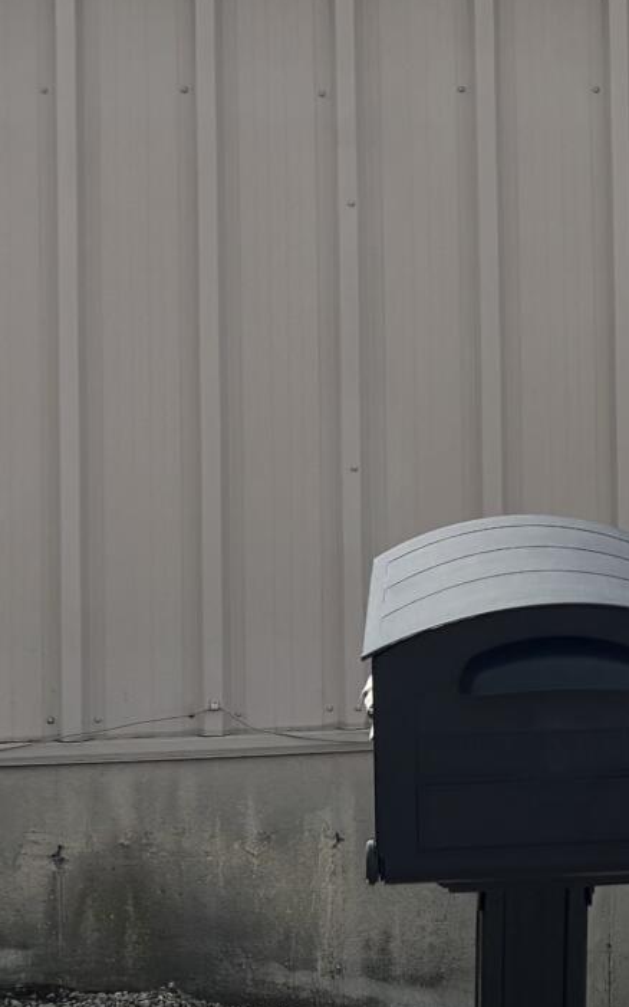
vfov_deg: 17.6
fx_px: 3237
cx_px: 1212
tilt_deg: +0.9
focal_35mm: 118
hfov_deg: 10.3
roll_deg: -0.1
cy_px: 297
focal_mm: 5.96
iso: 50
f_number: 1.6
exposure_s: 1/3937
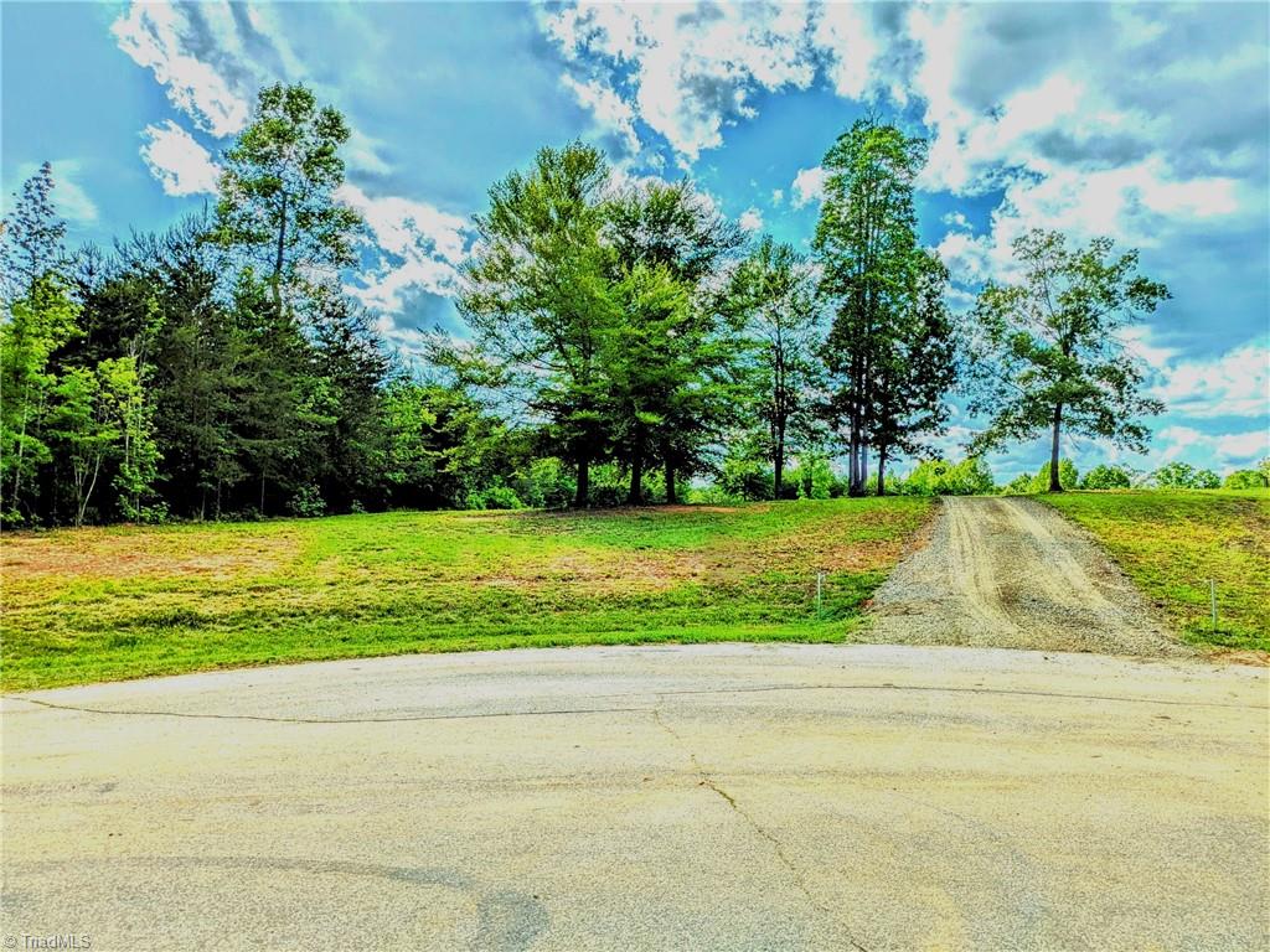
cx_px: 635
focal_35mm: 25
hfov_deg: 69.4
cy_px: 476
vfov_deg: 54.9
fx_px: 917
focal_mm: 5.43
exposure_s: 1/5464
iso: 45
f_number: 1.89
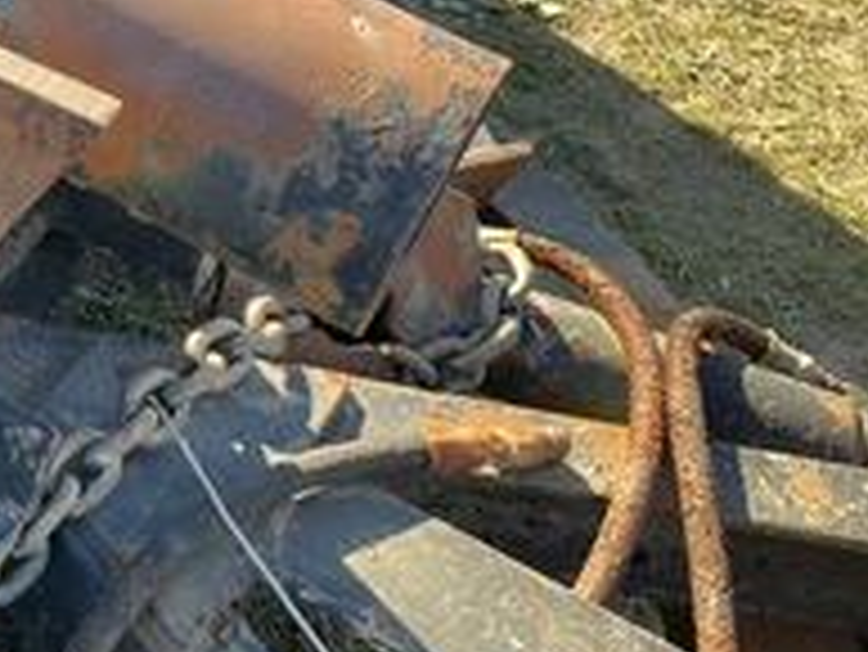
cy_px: 166
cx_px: -22
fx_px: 1505
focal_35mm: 60
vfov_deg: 24.2
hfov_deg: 29.7
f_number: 1.8
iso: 25
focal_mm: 3
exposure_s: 1/122
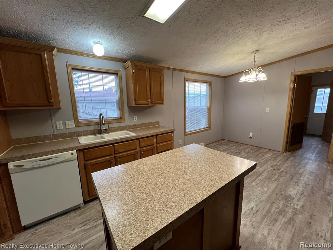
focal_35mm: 13
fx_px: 125
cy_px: 125
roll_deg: +1.2
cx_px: 166
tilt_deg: -8.8
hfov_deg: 106.2
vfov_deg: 89.9
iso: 160
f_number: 1.8
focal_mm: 1.57
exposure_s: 1/120
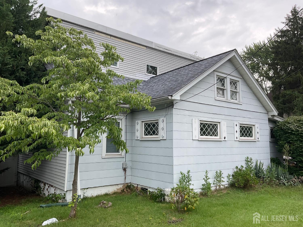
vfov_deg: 48.2
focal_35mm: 29
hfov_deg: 61.7
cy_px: 114
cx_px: 152
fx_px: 254
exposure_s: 1/335
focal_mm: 3
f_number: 1.8
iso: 16
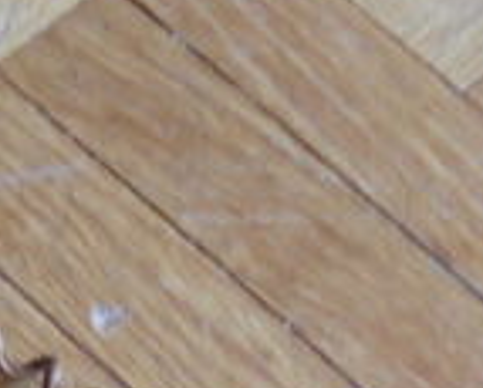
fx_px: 2535
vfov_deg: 7.8
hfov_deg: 10.5
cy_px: 1080
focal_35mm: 177
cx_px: -260
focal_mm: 4.6
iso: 100
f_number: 3.5
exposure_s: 1/30
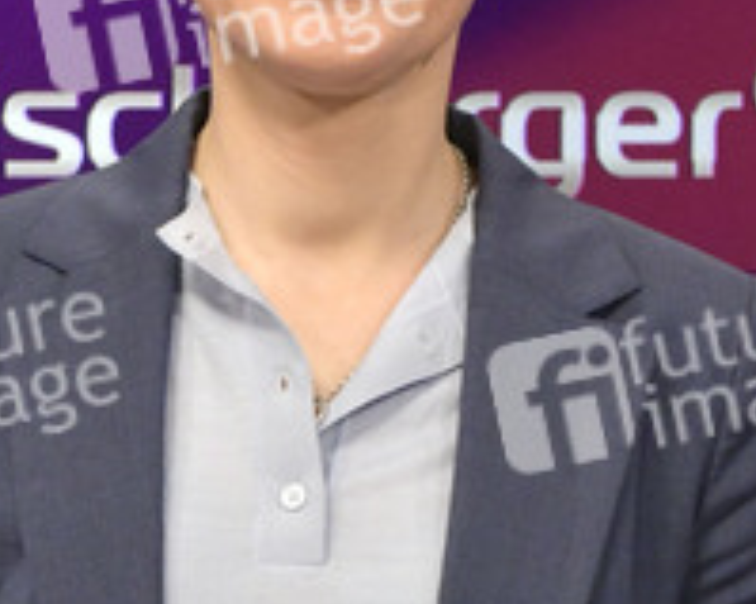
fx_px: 1476
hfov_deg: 28.7
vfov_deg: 23.0
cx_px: 338
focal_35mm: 66
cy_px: 194
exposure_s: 1/320
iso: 2500
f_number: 6.3
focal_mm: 35
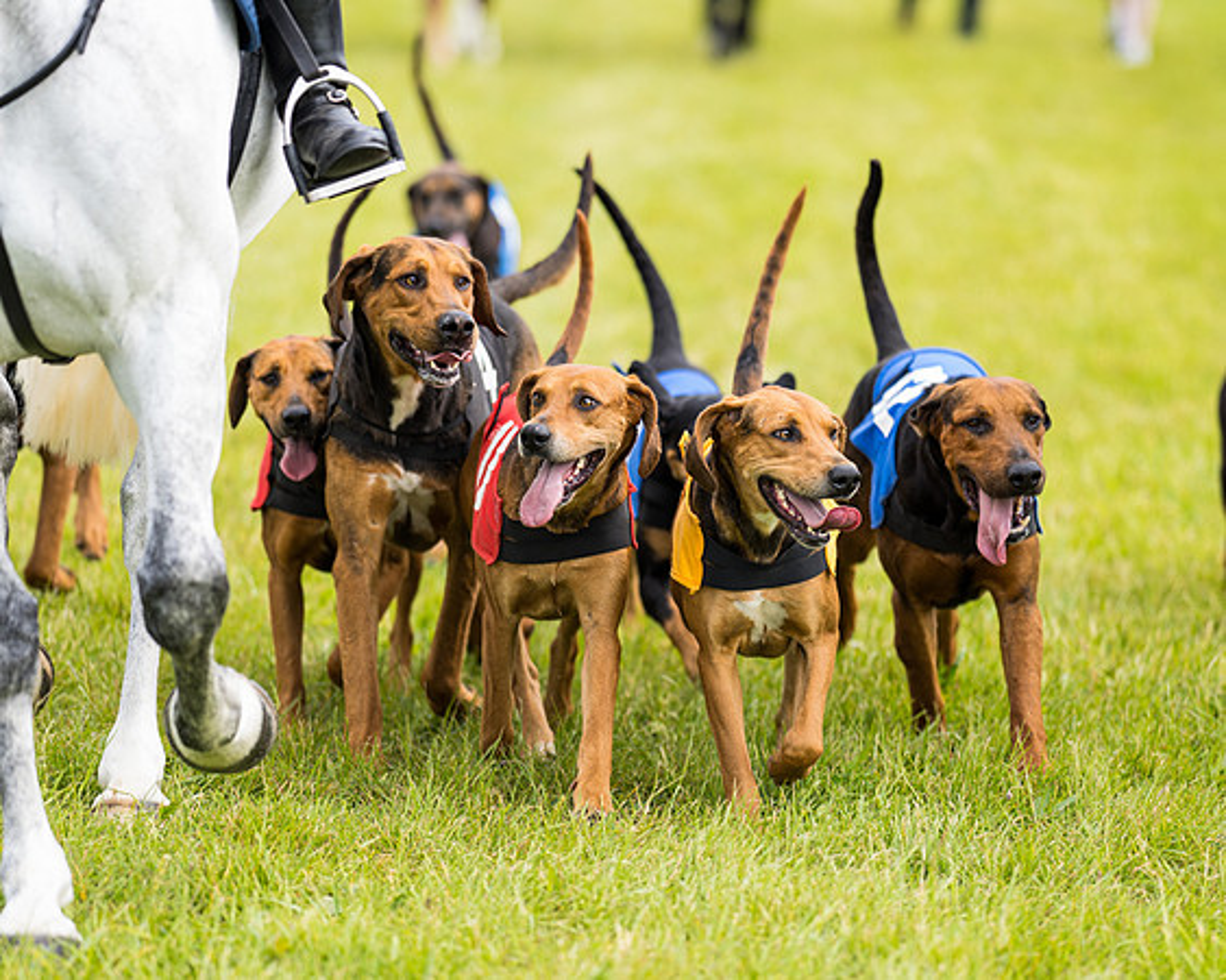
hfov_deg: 9.8
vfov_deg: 7.8
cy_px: 629
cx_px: 760
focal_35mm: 197
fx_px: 7153
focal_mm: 135
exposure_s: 1/640
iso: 50
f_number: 1.8
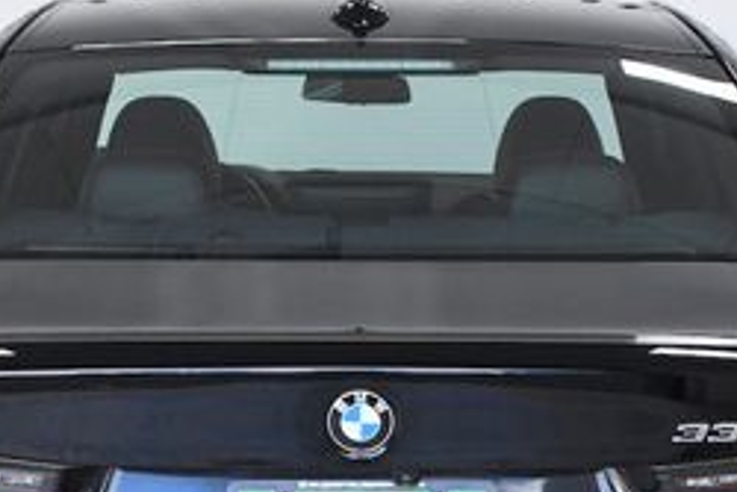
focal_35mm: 115
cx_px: 389
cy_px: 479
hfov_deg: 17.8
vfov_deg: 11.8
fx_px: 2356
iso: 2500
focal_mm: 30
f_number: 10
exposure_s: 1/400
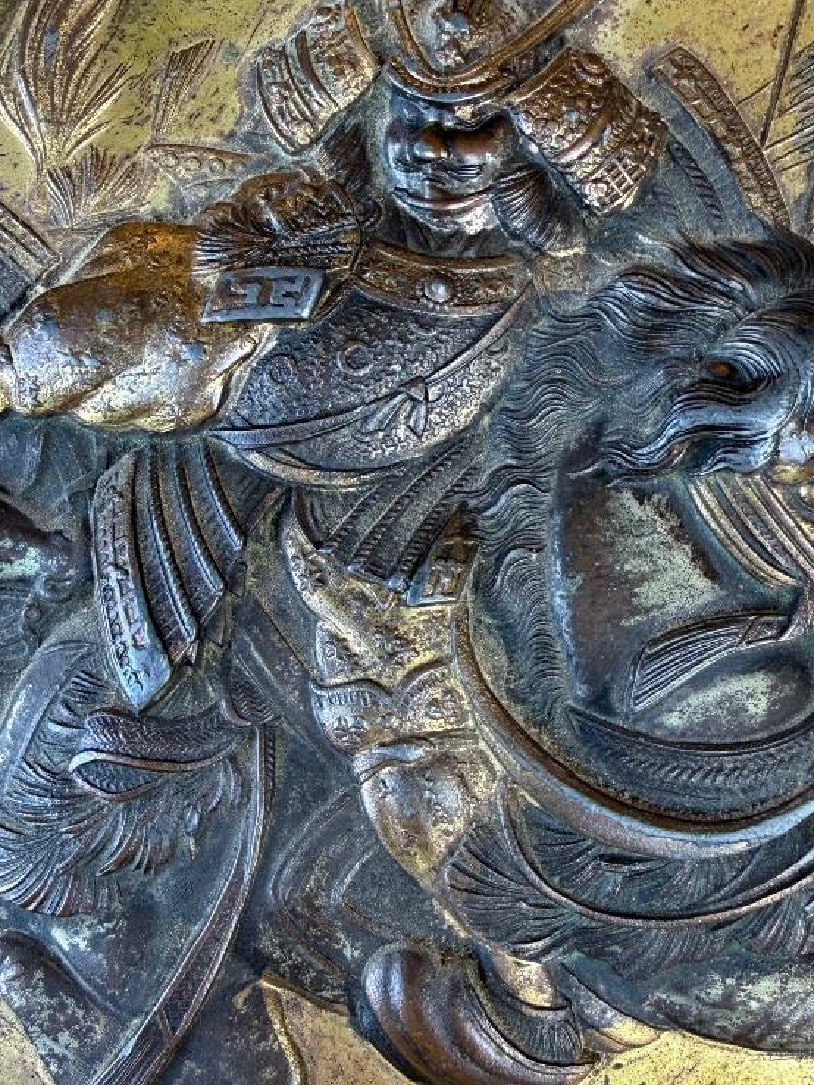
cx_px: 432
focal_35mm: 39
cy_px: 532
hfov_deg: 36.8
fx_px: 1222
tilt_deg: -45.7
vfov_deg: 47.8
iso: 100
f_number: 2.2
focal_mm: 2.22
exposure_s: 1/99
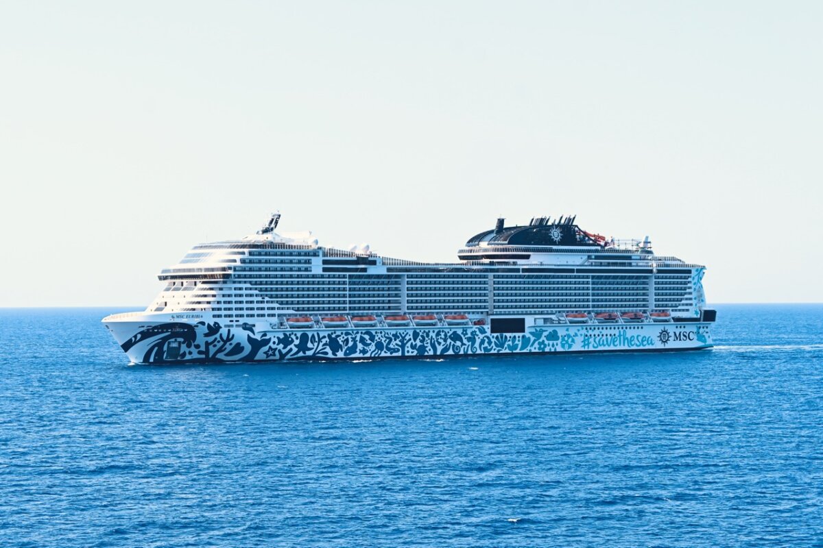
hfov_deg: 27.0
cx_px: 412
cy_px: 274
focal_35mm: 75
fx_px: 1714
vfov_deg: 18.2
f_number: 6.3
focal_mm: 50
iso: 100
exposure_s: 1/320
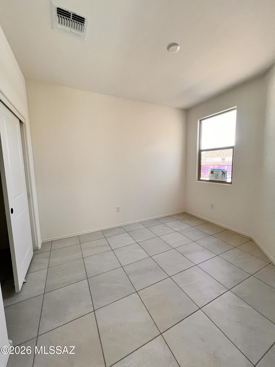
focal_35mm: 13
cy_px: 184
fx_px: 138
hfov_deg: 89.9
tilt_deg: -6.7
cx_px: 138
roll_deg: +1.4
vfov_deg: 106.2
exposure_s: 1/120
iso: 125
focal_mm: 1.57
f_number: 1.8
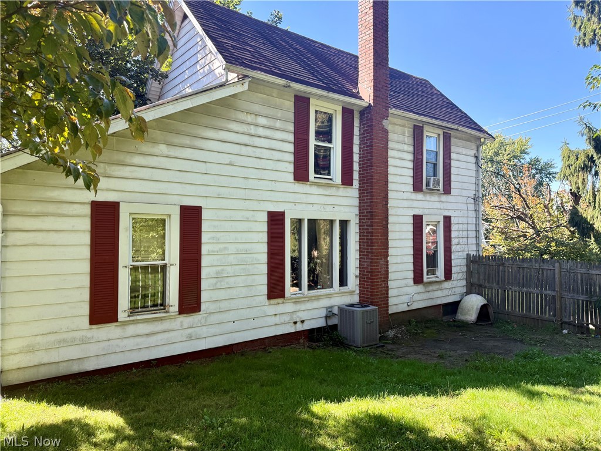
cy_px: 226
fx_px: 417
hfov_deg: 71.6
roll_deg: -0.1
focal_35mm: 24
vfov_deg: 56.8
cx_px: 300
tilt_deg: +1.6
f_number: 1.78
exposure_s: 1/788
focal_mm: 6.76
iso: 100
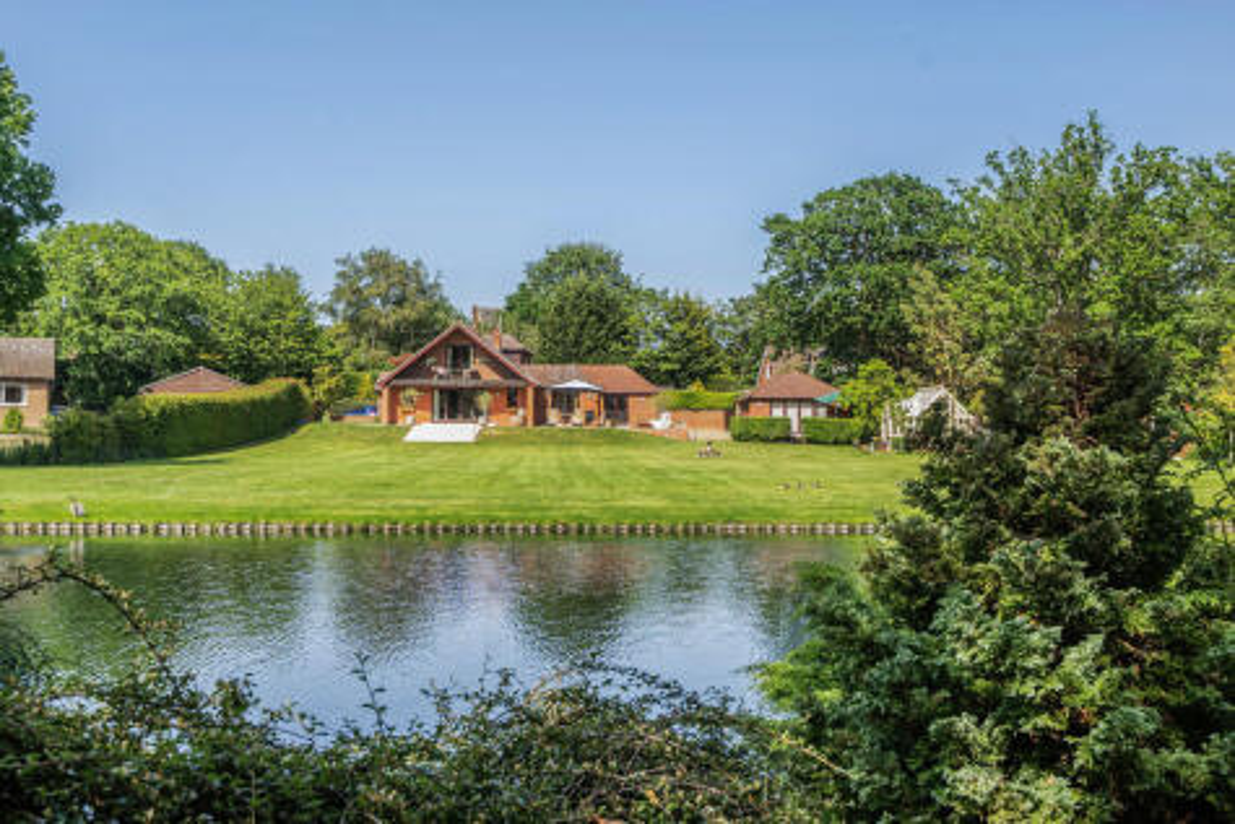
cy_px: 412
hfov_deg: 53.1
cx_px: 618
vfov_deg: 36.9
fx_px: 1235
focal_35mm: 36
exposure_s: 1/320
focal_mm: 24
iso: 400
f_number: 8
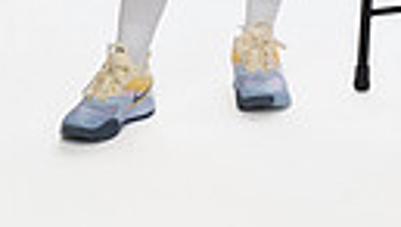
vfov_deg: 4.6
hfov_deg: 8.4
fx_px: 2715
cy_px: -392
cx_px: 429
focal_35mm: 255
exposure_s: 1/250
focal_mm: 70
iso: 640
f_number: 8
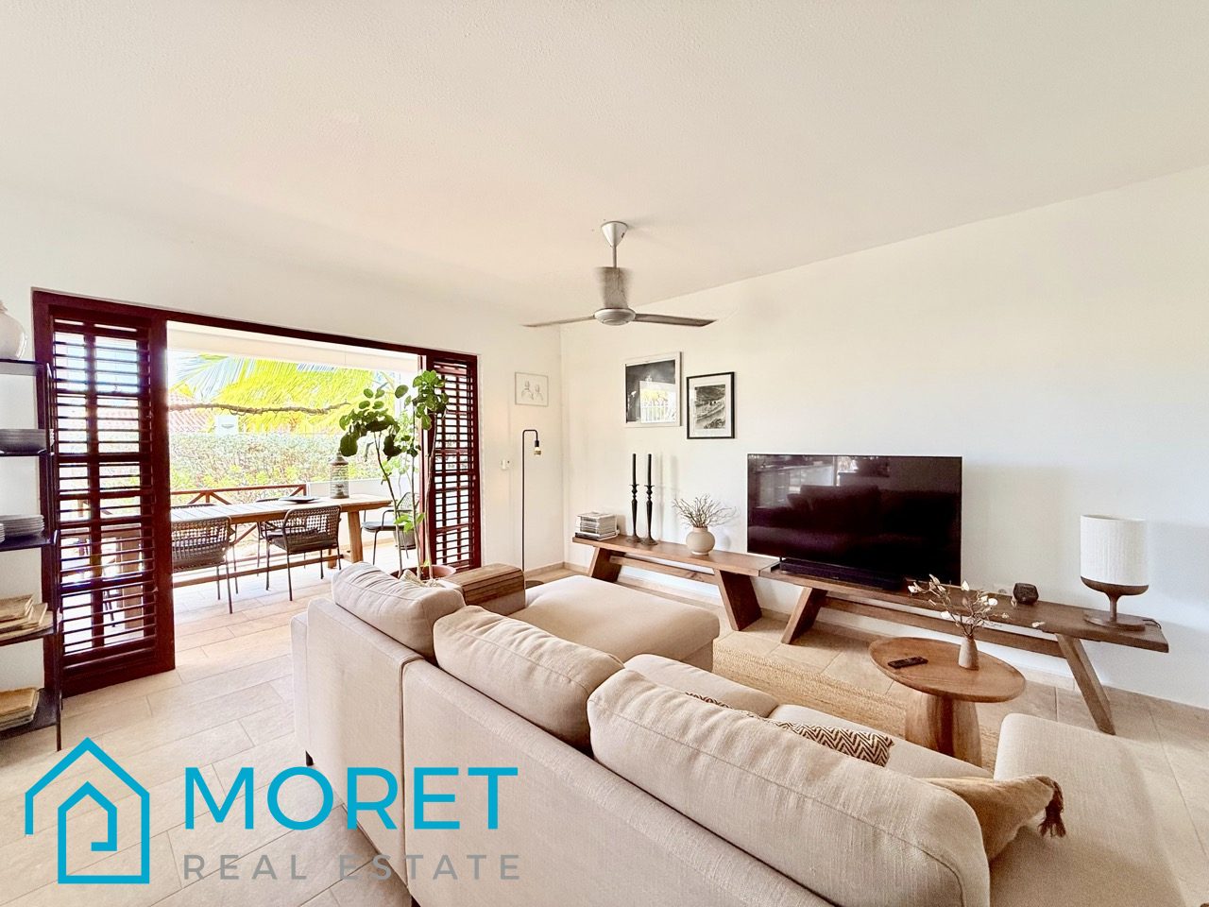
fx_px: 489
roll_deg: +0.2
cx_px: 604
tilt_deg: -1.0
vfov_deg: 85.7
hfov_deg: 102.1
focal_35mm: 14
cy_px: 454
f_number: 2.2
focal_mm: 2.22
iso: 125
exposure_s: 1/99
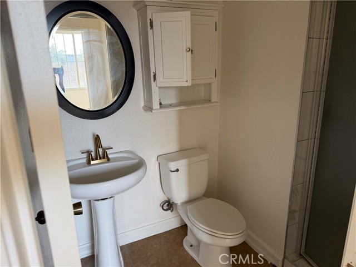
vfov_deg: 56.8
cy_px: 134
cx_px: 178
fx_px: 247
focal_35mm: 24
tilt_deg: -15.6
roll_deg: +1.4
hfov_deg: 71.6
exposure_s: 1/197
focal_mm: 6.76
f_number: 1.78
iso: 100
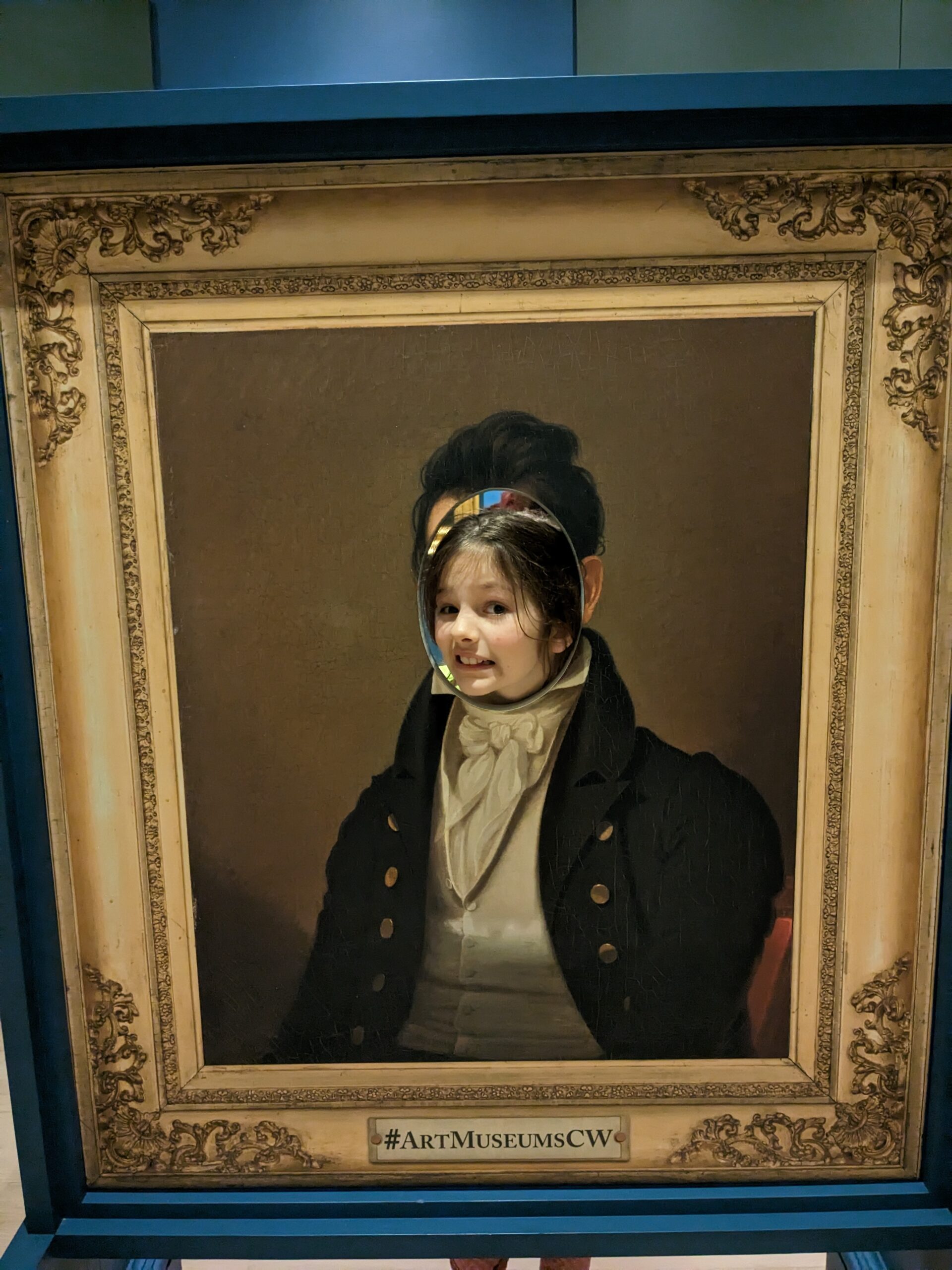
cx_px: 476
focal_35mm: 27
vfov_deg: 65.3
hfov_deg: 51.4
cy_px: 635
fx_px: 990
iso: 1480
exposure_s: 1/60
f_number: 1.73
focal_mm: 4.38
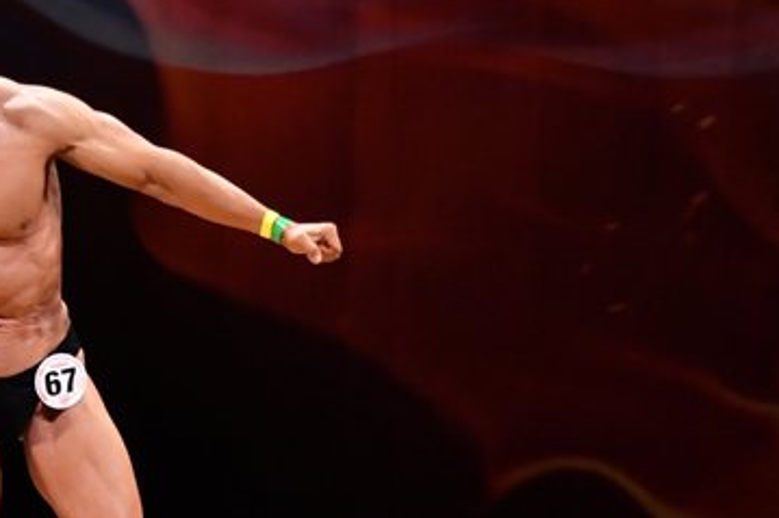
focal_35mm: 518
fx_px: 11203
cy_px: 373
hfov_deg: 4.0
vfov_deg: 2.7
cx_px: -3
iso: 4000
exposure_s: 1/400
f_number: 5.6
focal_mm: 160
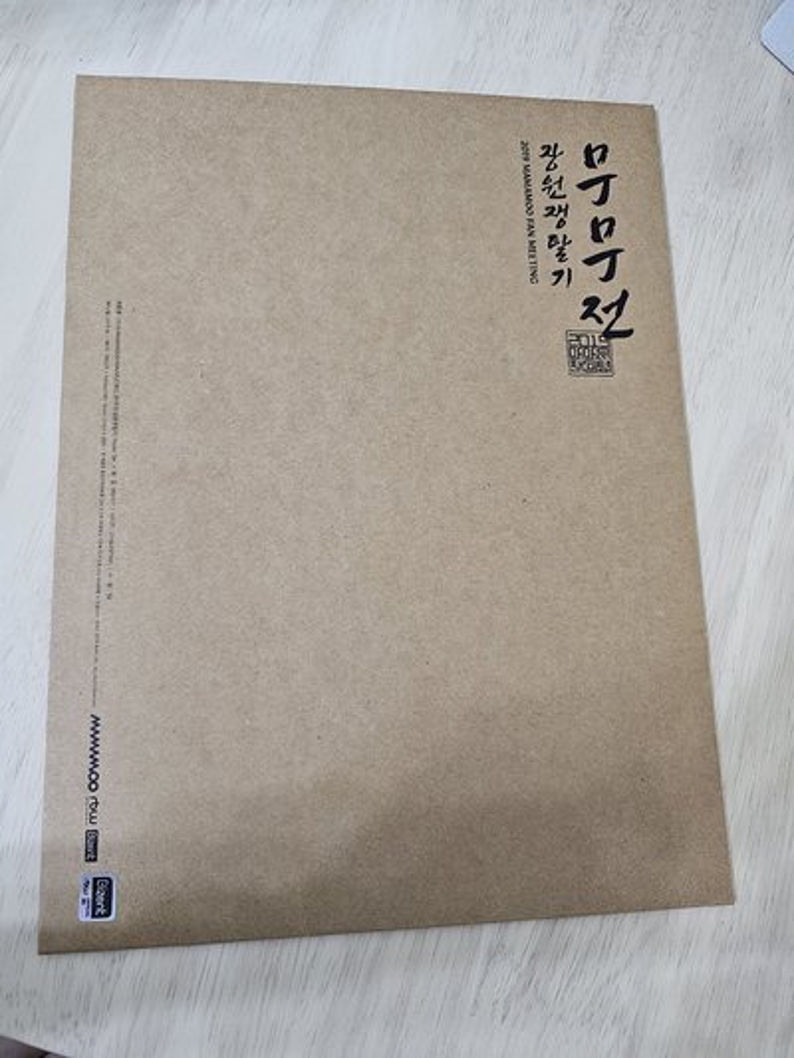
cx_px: 397
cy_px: 529
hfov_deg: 58.9
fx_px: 703
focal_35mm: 23
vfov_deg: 73.9
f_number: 1.7
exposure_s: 1/120
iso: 400
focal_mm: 6.3
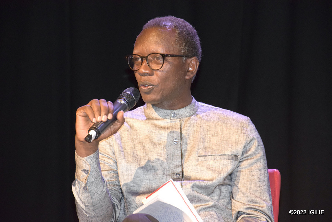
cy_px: 111
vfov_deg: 8.7
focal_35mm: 158
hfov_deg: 13.0
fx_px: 1454
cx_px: 166
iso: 3200
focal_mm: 105
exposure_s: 1/60
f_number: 5.6
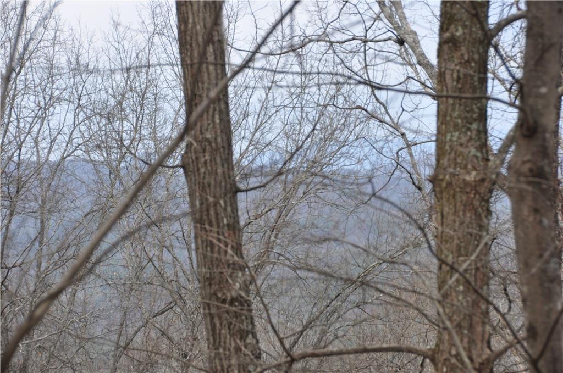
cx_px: 282
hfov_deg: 13.1
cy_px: 186
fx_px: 2459
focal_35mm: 158
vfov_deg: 8.7
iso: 200
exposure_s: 1/250
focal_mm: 105
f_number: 8
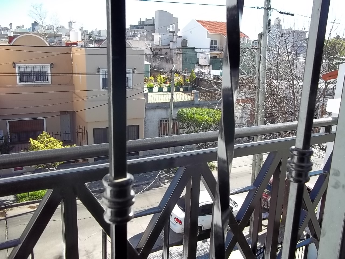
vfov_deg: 44.2
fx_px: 319
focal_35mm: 32
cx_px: 172
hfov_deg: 56.8
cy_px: 130
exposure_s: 1/400
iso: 80
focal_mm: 5.7
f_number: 2.9
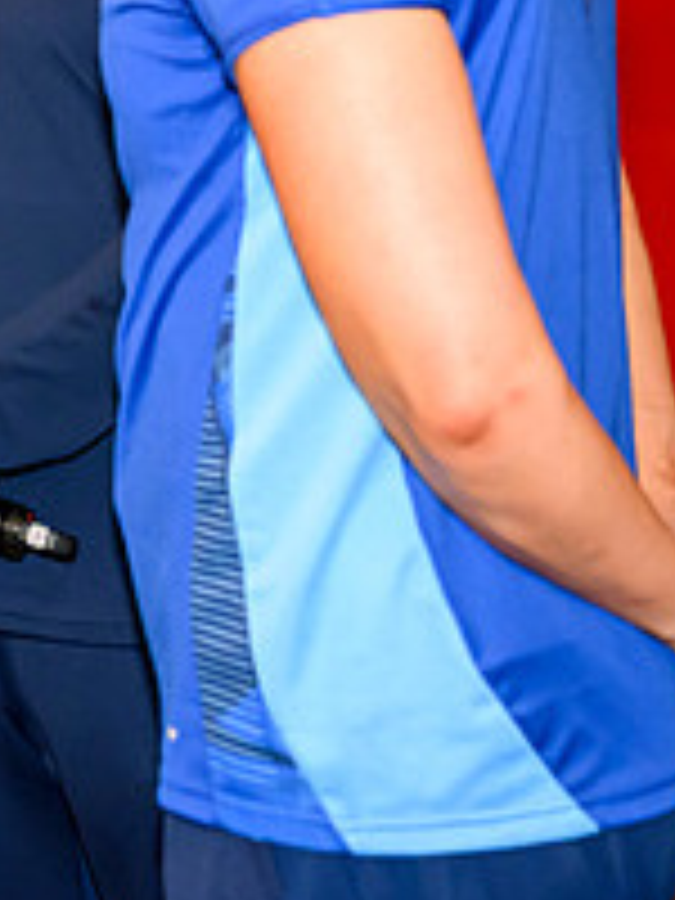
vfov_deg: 15.1
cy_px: 43
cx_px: -603
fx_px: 3354
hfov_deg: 10.7
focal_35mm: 129
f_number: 3.5
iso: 3200
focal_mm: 42
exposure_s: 1/125
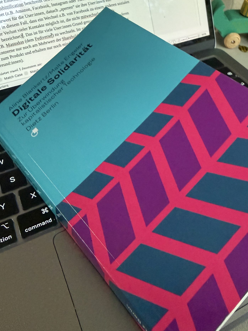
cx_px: 142
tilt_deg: -43.7
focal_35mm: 33
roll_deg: -1.2
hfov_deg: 42.8
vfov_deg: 55.4
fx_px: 315
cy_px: 169
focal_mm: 2.22
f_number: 2.2
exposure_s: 1/60
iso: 640
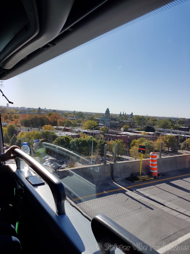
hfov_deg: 53.1
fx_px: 190
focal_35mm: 26
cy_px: 127
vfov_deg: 67.3
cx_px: 95
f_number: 1.7
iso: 40
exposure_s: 1/2012
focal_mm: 4.2
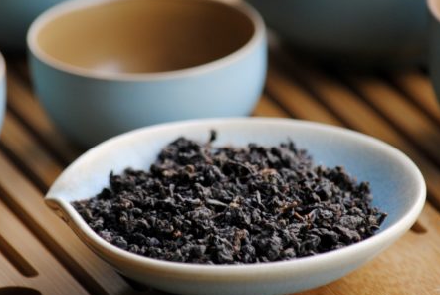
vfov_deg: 3.2
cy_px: 126
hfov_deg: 4.8
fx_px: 5214
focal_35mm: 426
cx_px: 225
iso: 400
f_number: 5.3
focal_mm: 210
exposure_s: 1/100
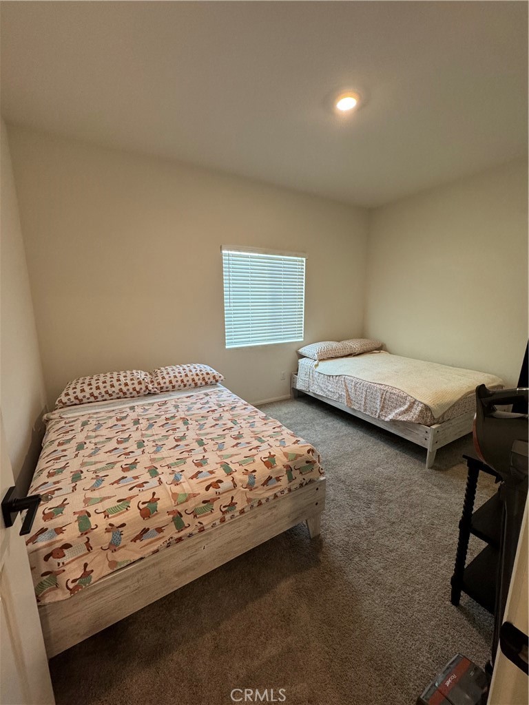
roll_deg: +0.8
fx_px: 285
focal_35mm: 14
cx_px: 264
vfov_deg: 102.1
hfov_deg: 85.7
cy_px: 352
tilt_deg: -9.2
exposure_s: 1/120
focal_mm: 2.22
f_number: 2.2
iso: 250
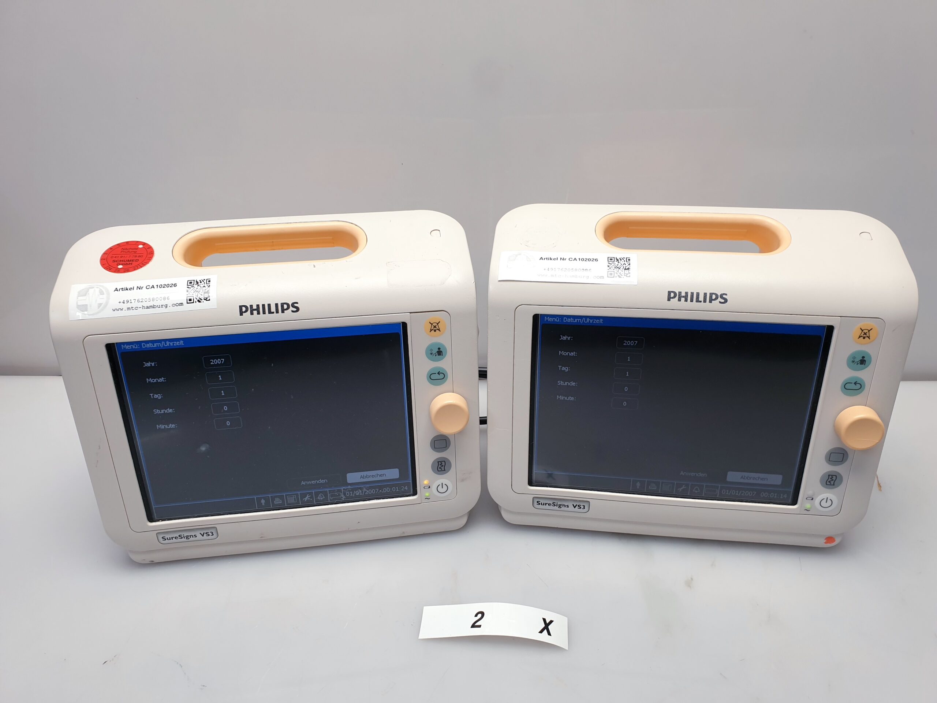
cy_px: 352
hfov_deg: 67.3
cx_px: 468
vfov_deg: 53.1
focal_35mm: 26
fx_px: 704
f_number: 2.4
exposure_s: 1/50
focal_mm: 4.3
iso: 50
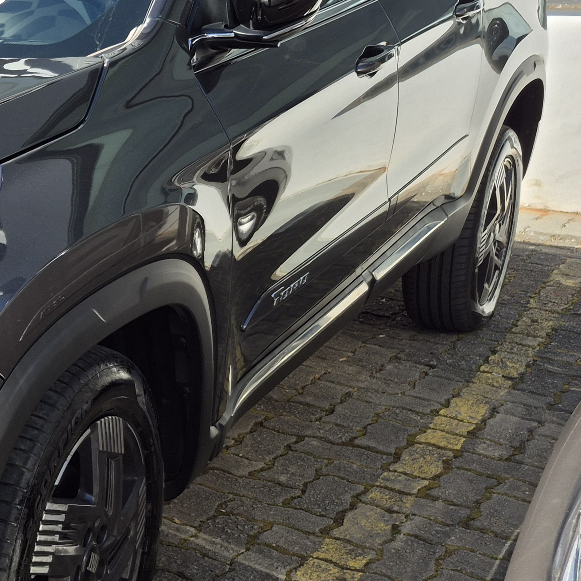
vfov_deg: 27.7
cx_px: -221
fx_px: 1177
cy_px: 302
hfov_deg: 23.6
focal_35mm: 62
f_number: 1.8
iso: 25
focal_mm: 5.4
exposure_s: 1/1092
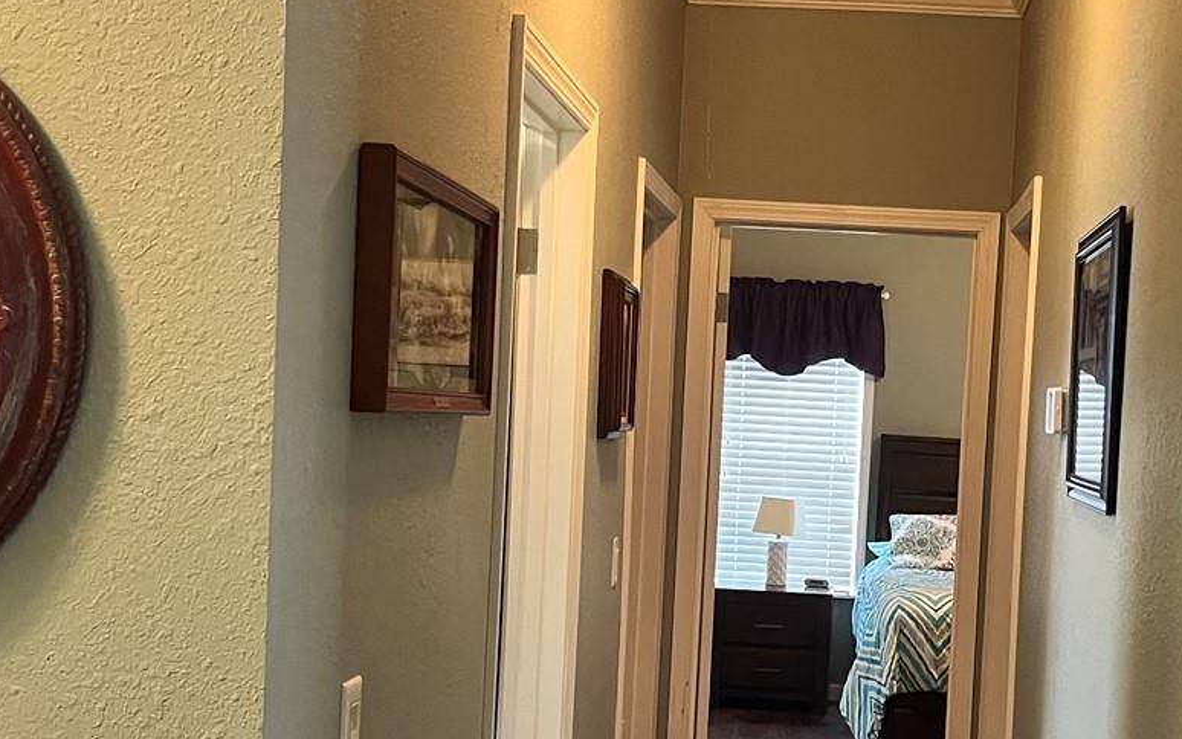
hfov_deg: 35.0
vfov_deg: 22.6
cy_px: 508
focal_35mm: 57
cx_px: 874
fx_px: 1836
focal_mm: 5.1
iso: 320
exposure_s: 1/60
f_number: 1.6
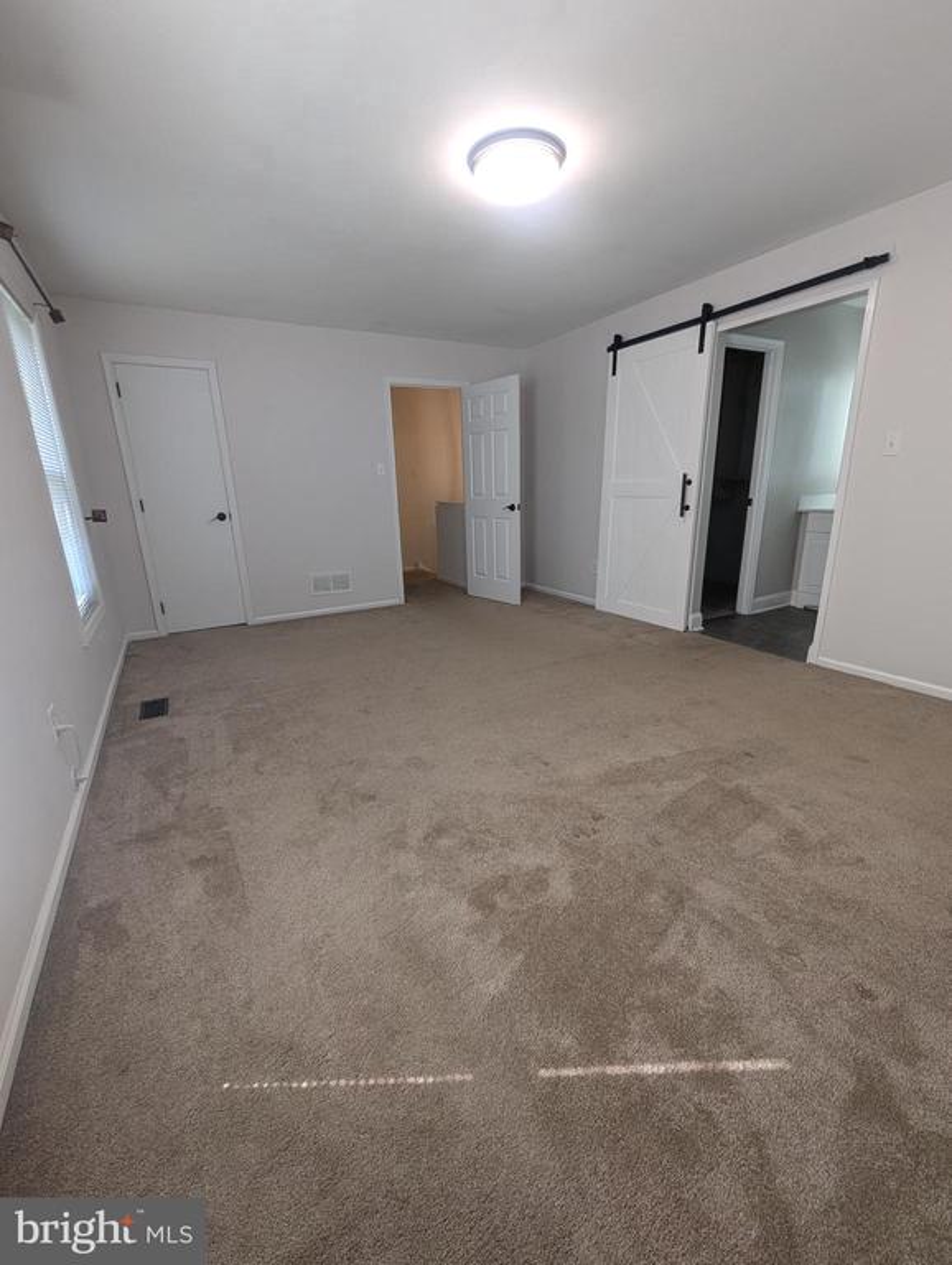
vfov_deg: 106.1
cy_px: 632
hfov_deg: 90.0
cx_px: 476
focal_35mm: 13
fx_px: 476
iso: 47
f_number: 2.2
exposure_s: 1/40
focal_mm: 1.95
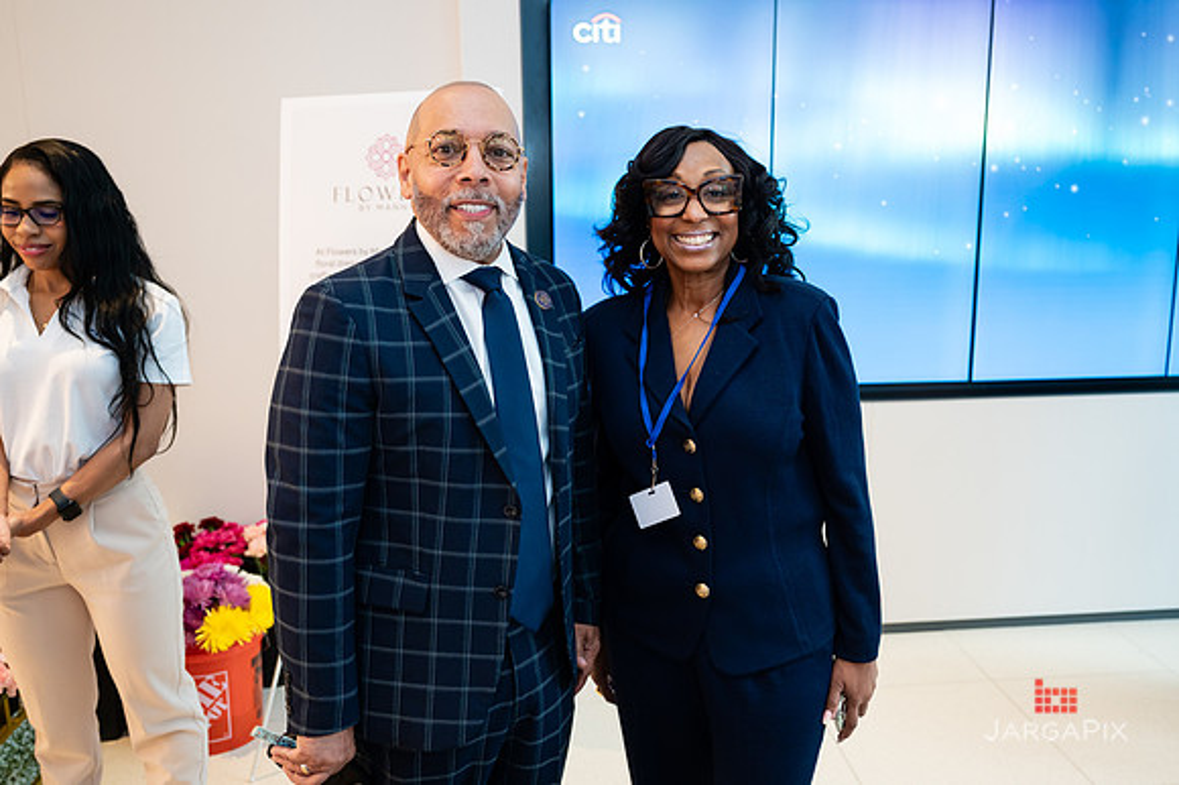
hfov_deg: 60.8
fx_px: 1005
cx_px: 603
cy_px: 384
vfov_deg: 42.6
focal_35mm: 31
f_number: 3.2
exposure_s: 1/200
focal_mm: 29.5
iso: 1250
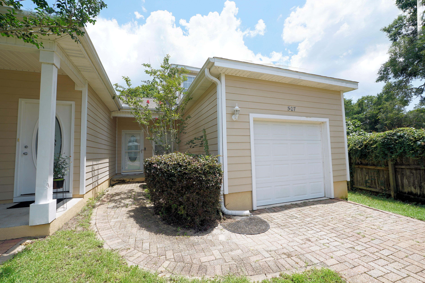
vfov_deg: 77.3
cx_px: 212
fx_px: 177
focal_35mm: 15
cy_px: 142
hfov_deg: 100.4
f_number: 7.1
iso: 100
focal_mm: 10
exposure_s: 1/200
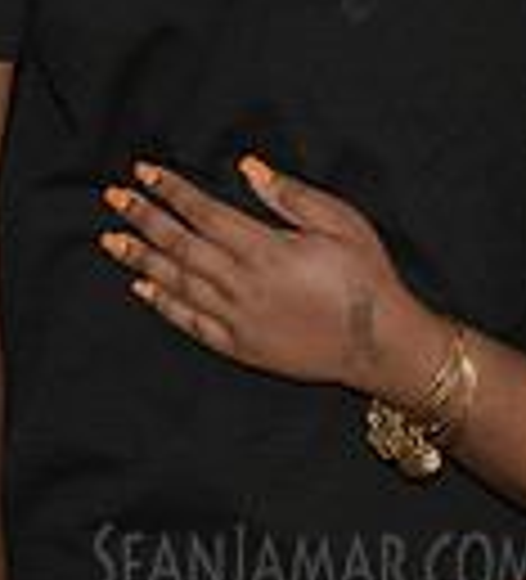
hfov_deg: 7.1
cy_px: -40
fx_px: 4216
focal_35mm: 233
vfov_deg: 7.8
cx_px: 448
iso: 2000
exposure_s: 1/250
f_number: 4
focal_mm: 50
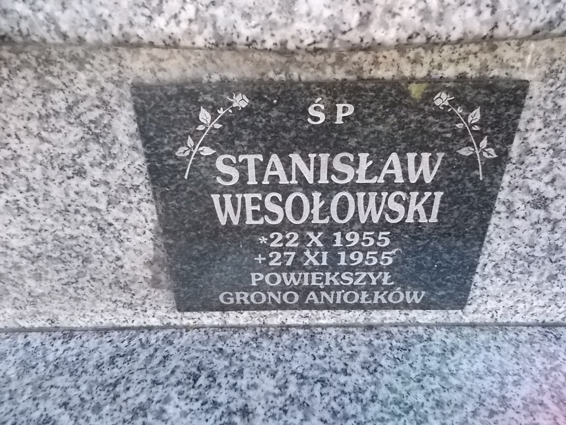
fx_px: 425
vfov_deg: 53.1
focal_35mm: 26
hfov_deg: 67.3
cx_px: 283
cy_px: 212
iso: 400
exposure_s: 1/200
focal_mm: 4.6
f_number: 3.2
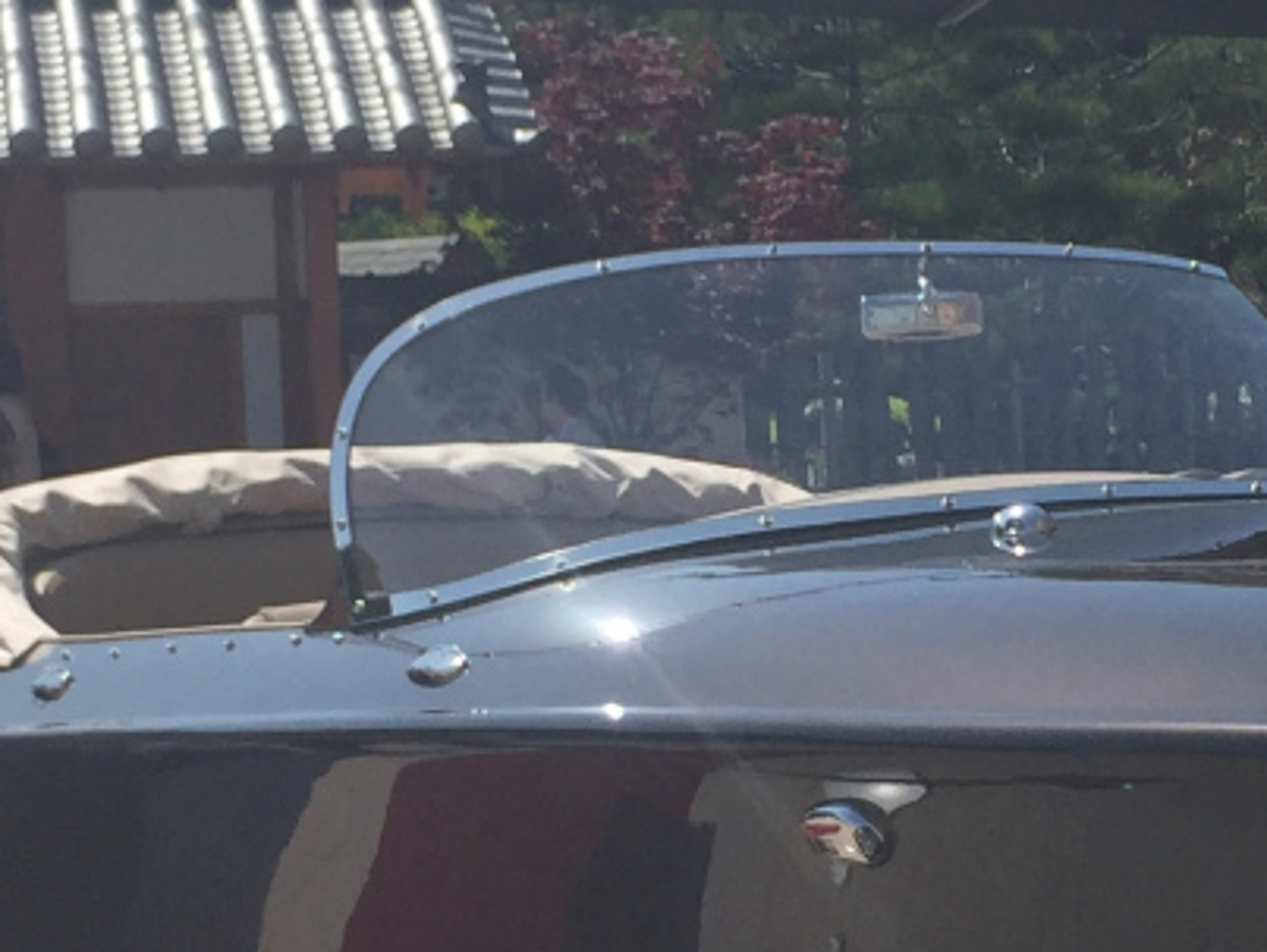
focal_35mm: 115
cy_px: 698
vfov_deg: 12.9
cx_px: 937
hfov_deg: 17.0
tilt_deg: -4.0
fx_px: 4213
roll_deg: +0.8
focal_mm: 4.15
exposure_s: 1/2825
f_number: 2.2
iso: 32
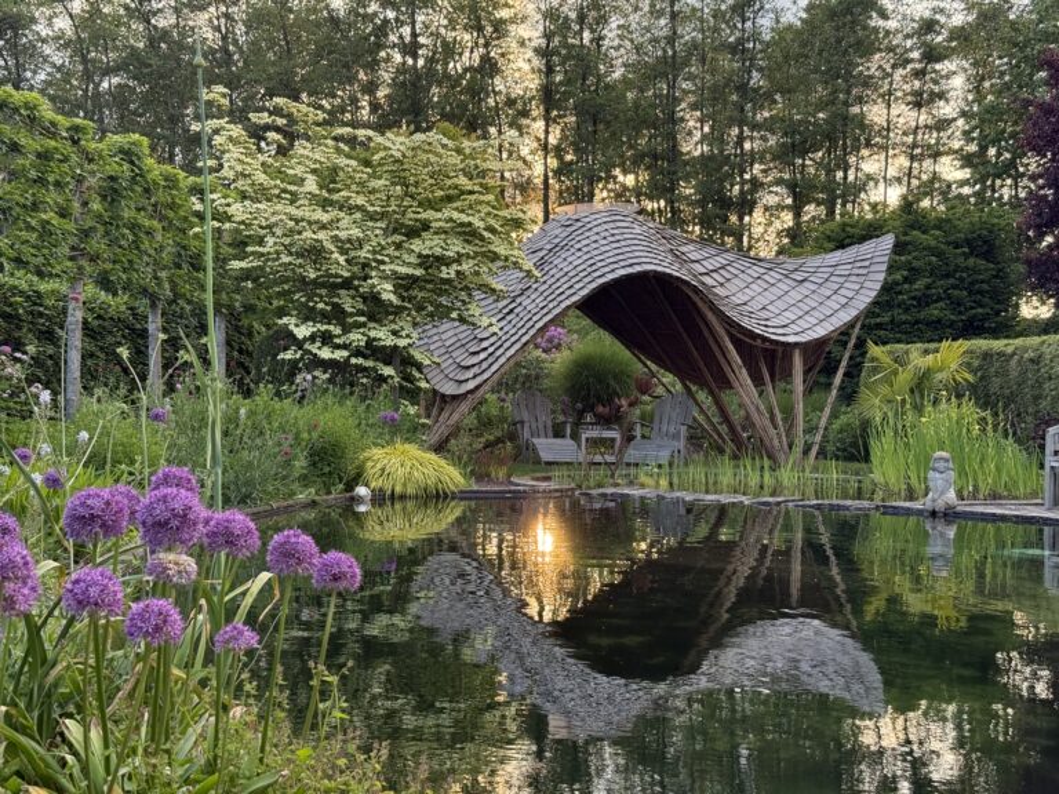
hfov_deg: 39.7
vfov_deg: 30.3
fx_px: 1468
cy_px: 397
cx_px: 530
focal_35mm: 48
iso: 100
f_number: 1.78
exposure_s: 1/254
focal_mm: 6.76
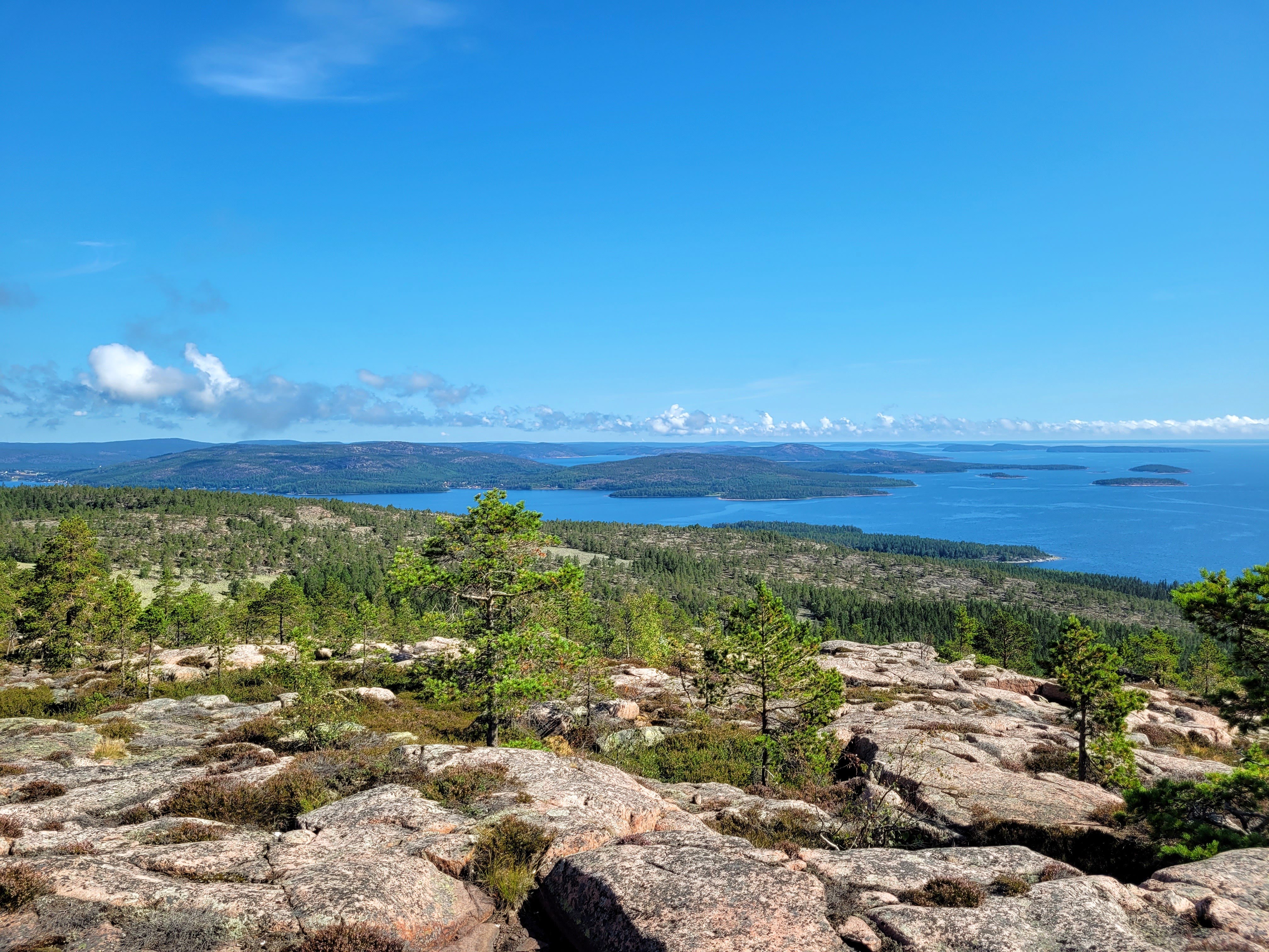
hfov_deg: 67.3
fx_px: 953
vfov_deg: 53.1
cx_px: 634
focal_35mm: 26
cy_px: 476
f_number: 1.8
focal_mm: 5.4
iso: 40
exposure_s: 1/2469
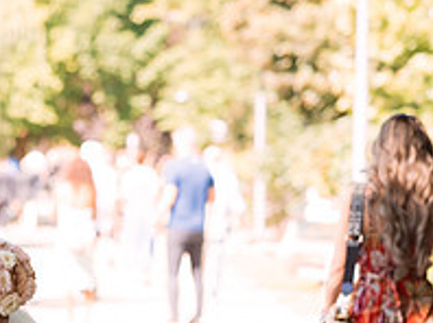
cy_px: 392
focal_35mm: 281
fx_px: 3511
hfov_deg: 7.0
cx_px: -135
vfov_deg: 5.3
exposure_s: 1/500
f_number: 2.8
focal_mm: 85
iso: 200
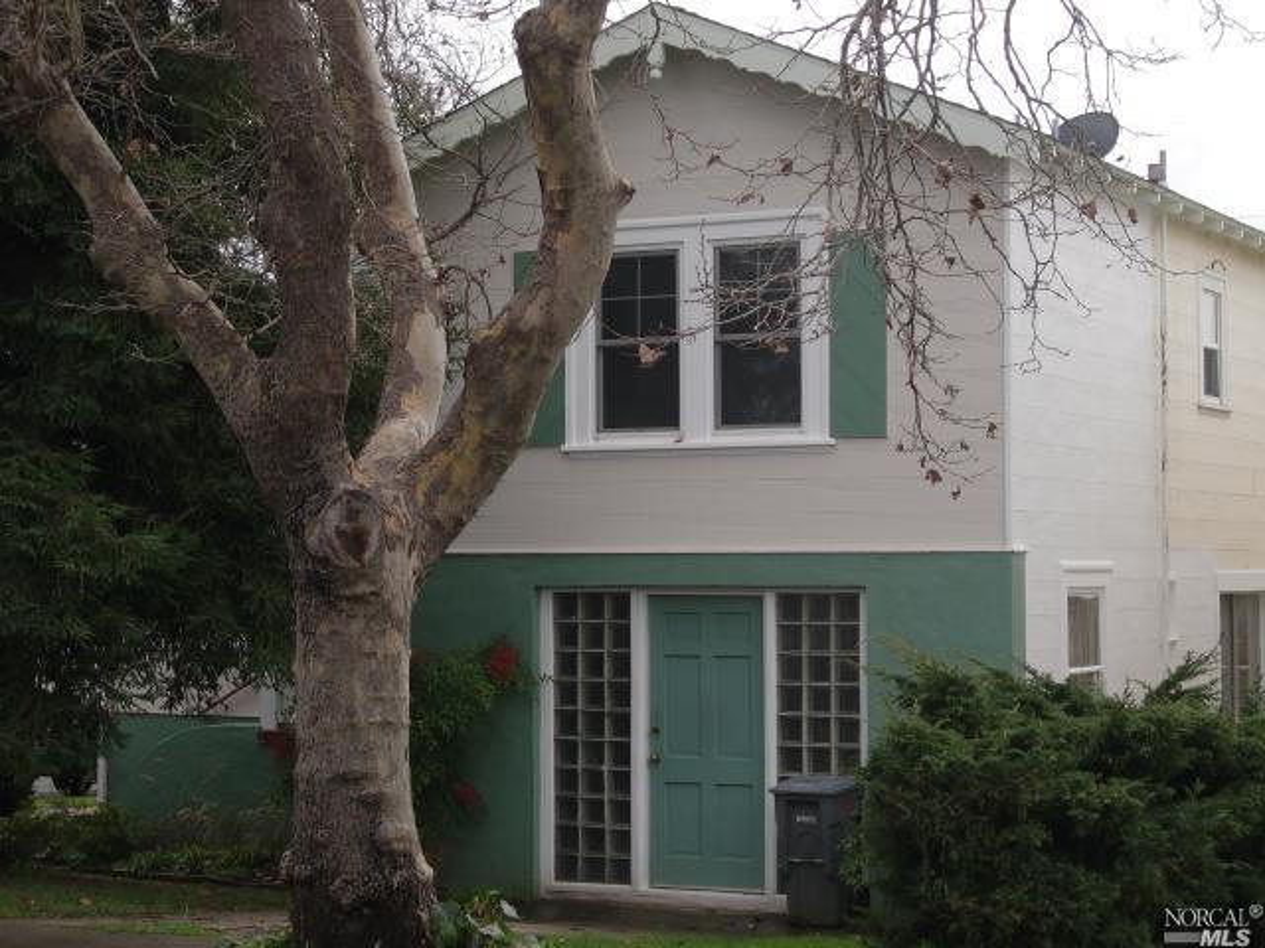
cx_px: 632
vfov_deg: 19.9
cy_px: 474
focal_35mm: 74
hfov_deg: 26.3
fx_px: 2704
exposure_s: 1/250
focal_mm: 13.1
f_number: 4.2
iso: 64
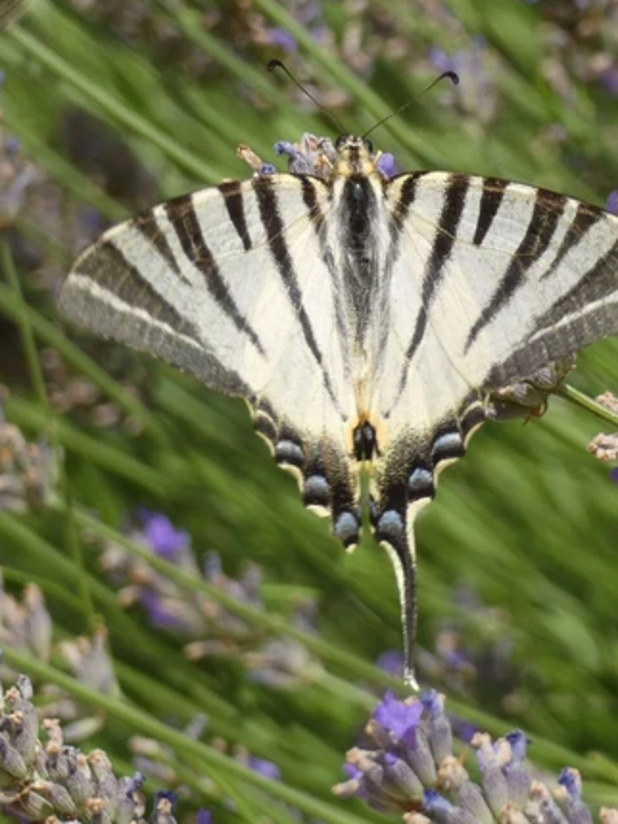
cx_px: 392
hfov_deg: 4.9
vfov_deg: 6.5
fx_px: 7280
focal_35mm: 306
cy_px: 386
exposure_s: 1/125
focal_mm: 36.8
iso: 80
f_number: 5.5
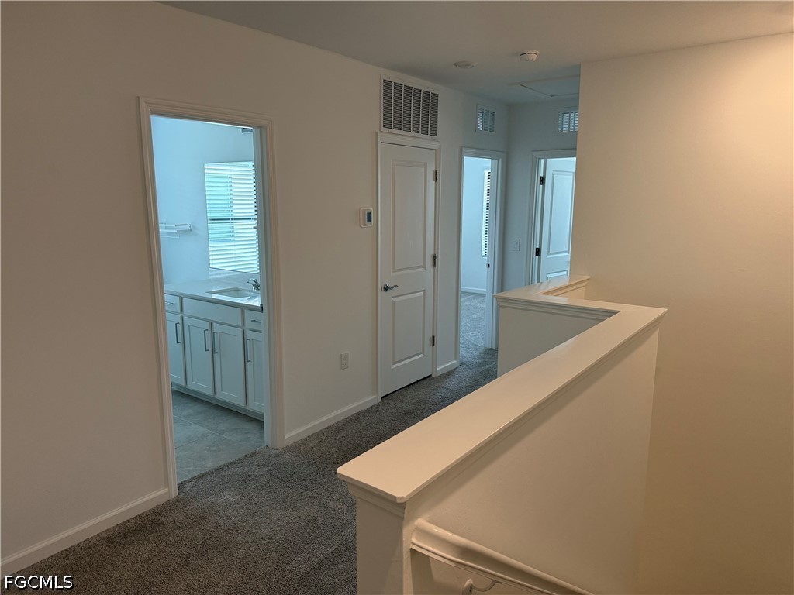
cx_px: 397
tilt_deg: -7.2
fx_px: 550
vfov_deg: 56.8
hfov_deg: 71.6
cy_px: 298
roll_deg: +1.6
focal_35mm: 24
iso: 160
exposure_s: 1/120
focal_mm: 6.76
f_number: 1.78
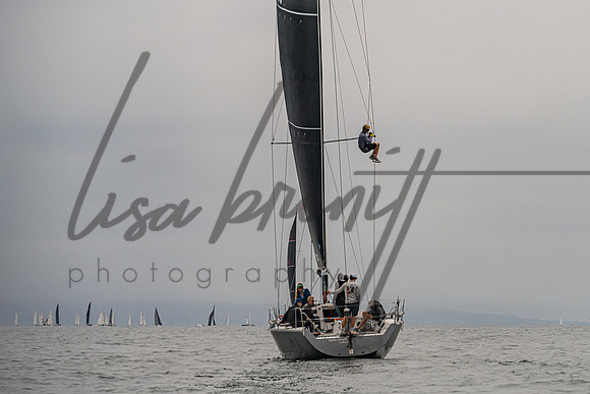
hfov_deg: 11.8
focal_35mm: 175
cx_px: 379
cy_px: 168
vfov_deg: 7.9
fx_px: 2864
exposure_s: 1/2500
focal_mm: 135
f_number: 6.3
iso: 250
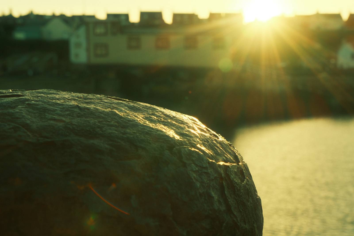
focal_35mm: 51
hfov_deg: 38.9
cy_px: 118
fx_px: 502
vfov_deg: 26.5
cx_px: 177
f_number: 8
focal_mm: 34.2
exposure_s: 1/500
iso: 640
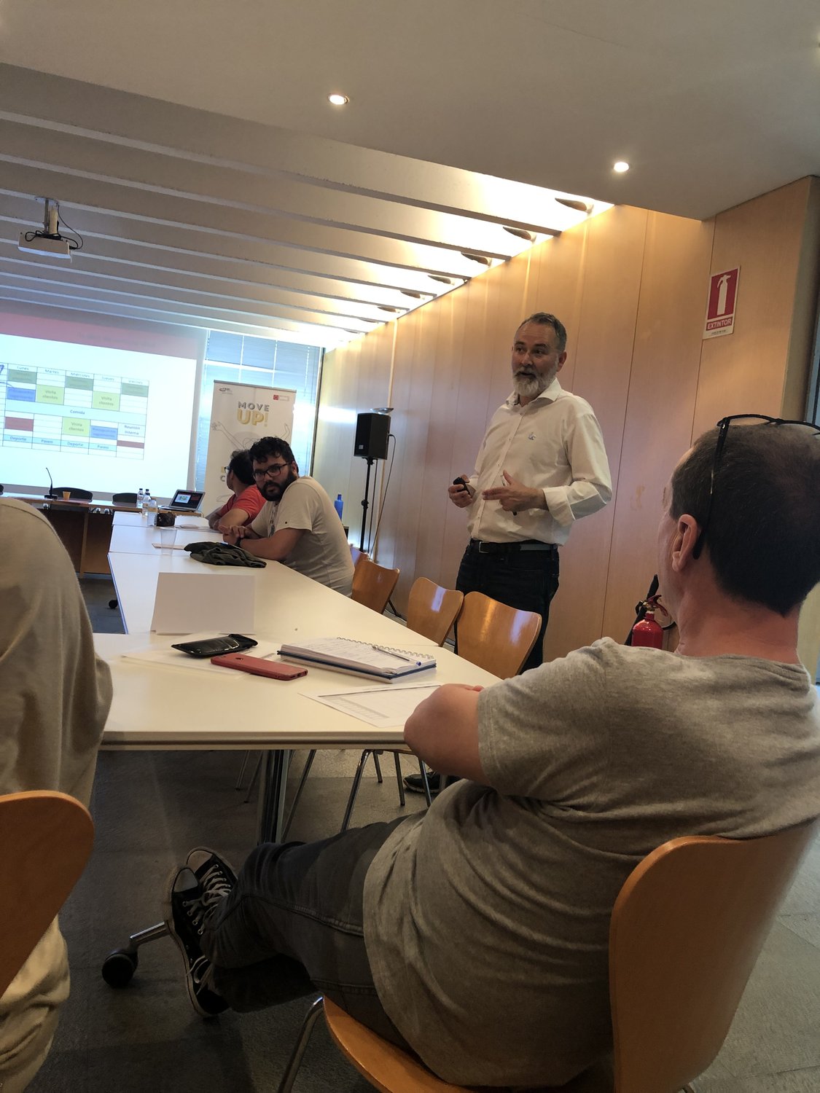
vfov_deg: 63.4
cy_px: 546
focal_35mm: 28
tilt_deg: -1.2
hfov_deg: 49.7
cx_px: 410
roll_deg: -4.6
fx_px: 884
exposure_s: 1/15
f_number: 1.8
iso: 40
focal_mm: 3.99
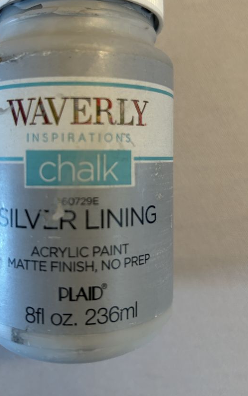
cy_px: 165
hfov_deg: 38.1
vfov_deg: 57.8
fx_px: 357
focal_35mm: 33
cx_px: 97
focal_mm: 5.7
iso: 200
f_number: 1.5
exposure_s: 1/60
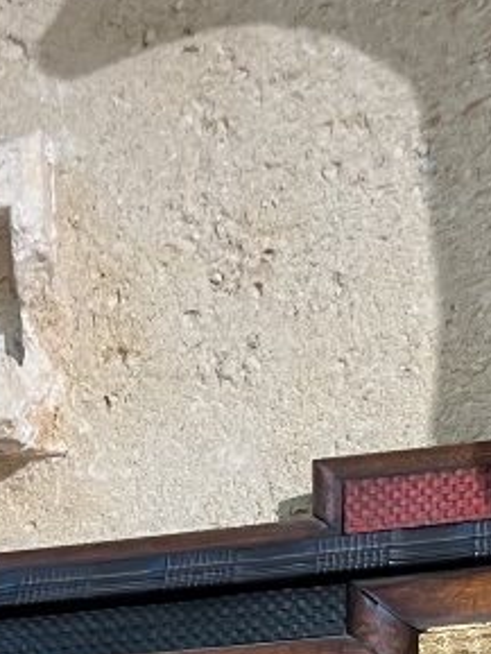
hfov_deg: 13.6
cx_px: 43
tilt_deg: -7.1
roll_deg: +2.0
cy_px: 1346
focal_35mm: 108
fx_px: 2041
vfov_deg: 14.7
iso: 100
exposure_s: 1/50
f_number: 1.6
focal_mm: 5.1
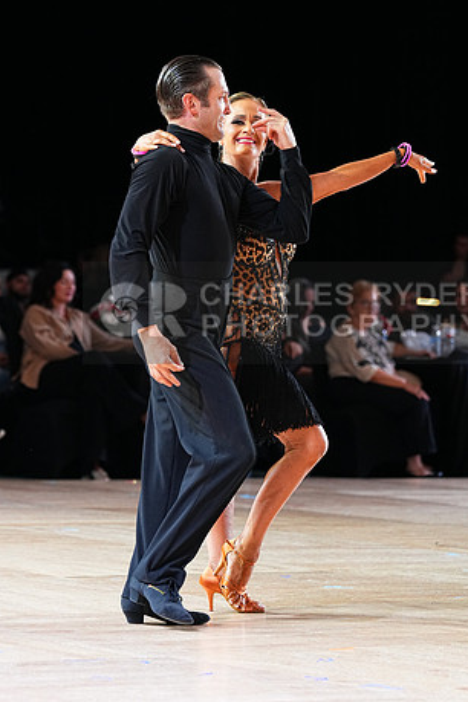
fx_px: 3276
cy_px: 314
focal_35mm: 168
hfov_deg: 8.2
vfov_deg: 12.2
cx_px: 294
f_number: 4
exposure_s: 1/400
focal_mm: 133
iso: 2500
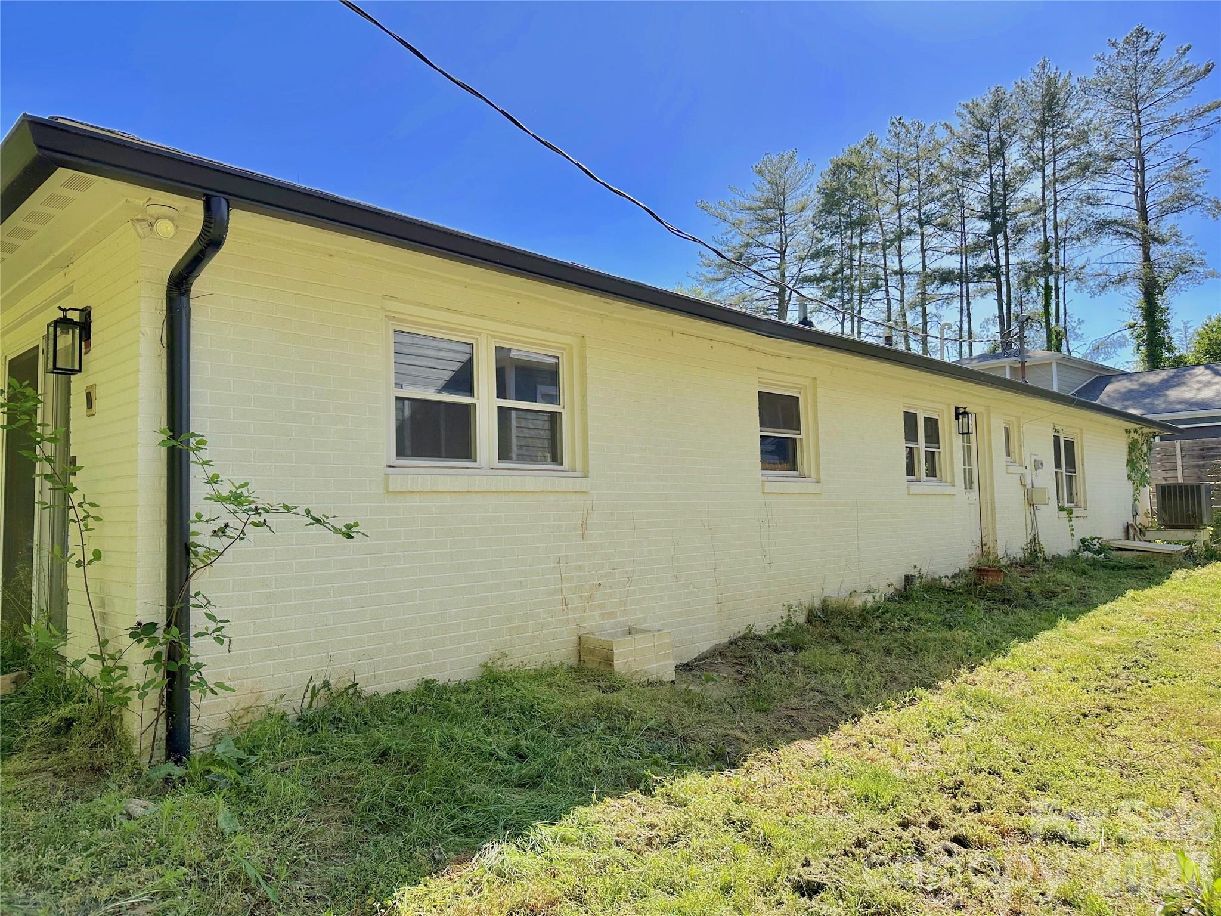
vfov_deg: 56.8
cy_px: 458
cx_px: 610
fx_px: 847
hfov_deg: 71.6
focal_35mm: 24
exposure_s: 1/2353
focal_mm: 6.86
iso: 80
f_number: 1.78
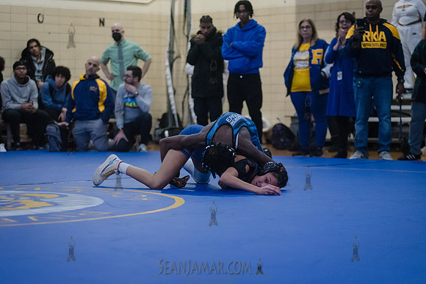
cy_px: 142
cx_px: 213
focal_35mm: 100
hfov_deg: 20.4
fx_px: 1184
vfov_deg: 13.7
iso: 8000
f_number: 3.2
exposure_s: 1/400
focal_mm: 100
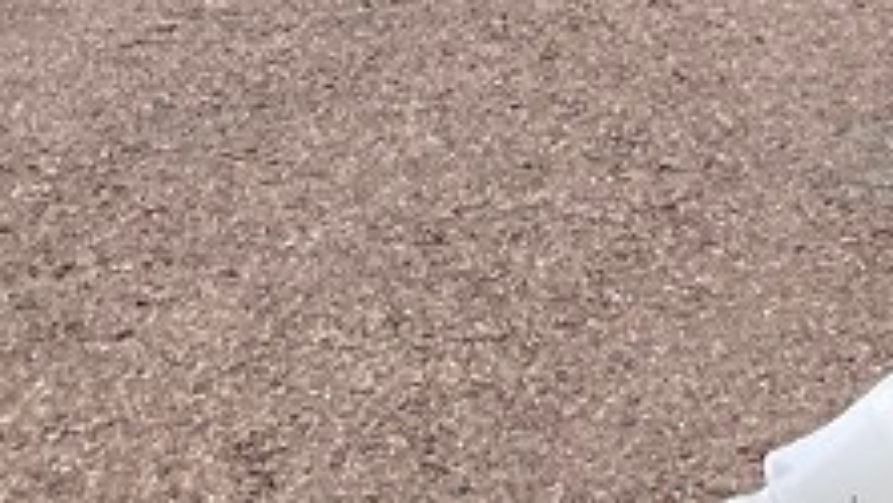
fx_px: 3340
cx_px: 1738
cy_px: -998
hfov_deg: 13.3
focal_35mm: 141
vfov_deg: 7.6
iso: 20
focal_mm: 3.99
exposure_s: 1/800
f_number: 1.8
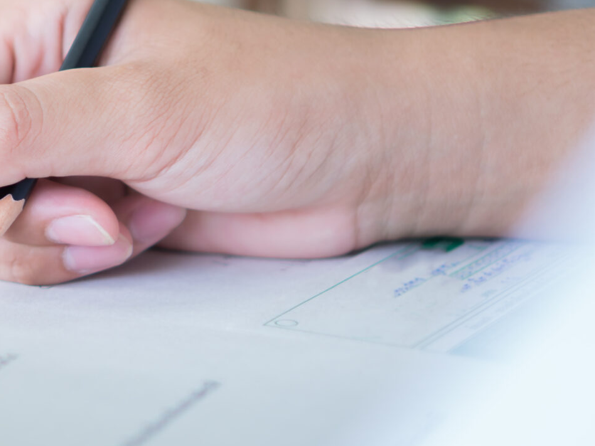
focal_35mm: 136
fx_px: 2343
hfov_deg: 13.9
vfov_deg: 10.8
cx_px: -202
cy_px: 96
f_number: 1.8
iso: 100
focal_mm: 35
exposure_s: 1/50
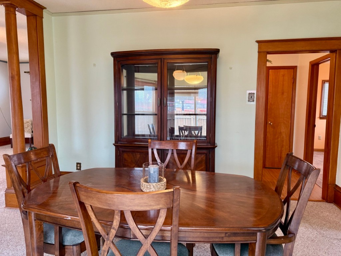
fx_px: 236
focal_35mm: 24
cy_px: 128
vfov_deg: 56.8
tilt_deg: -5.1
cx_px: 170
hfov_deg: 71.6
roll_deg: +0.0
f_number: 1.78
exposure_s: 1/60
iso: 400
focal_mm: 6.76
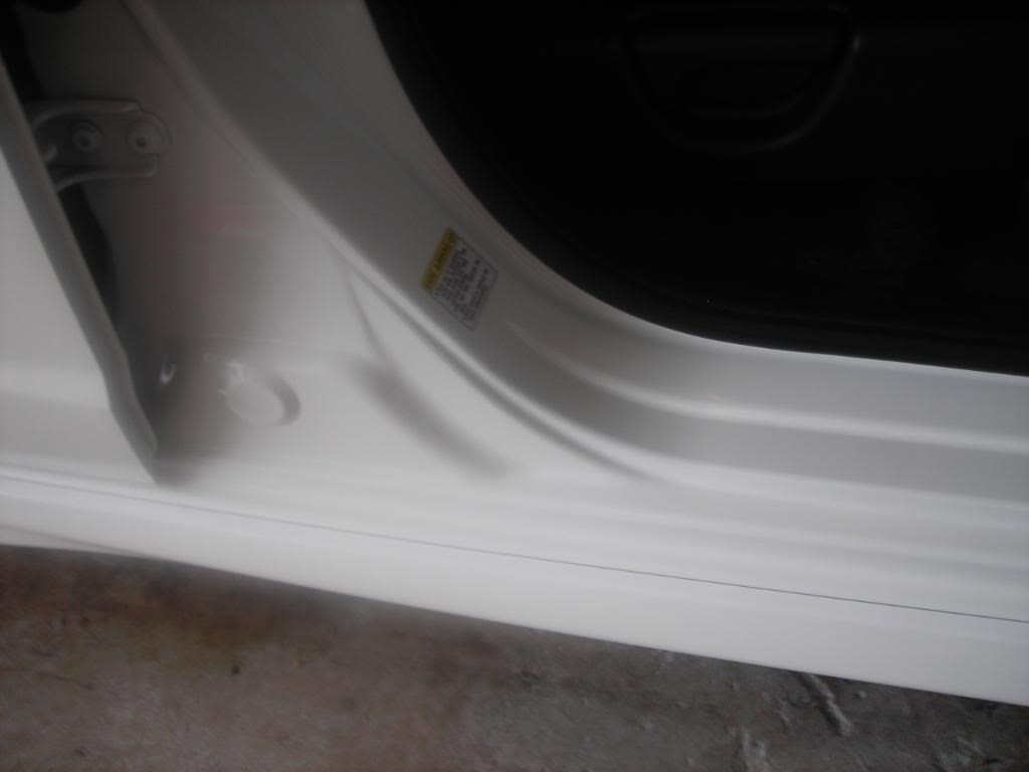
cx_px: 514
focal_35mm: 38
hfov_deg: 49.0
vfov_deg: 37.7
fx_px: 1130
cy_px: 386
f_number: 3.2
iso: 50
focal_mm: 6.3
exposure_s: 1/14.7
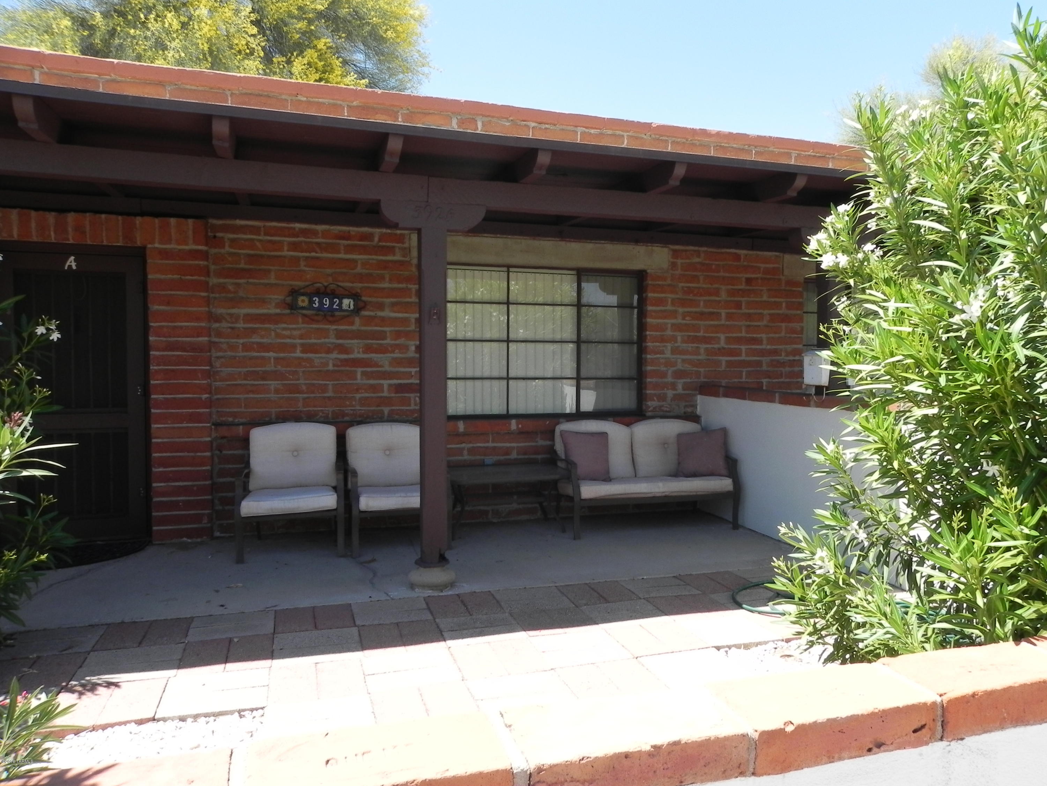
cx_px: 524
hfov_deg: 67.3
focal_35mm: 26
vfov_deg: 53.1
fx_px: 786
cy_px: 393
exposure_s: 1/258
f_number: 6.3
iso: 160
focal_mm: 4.6
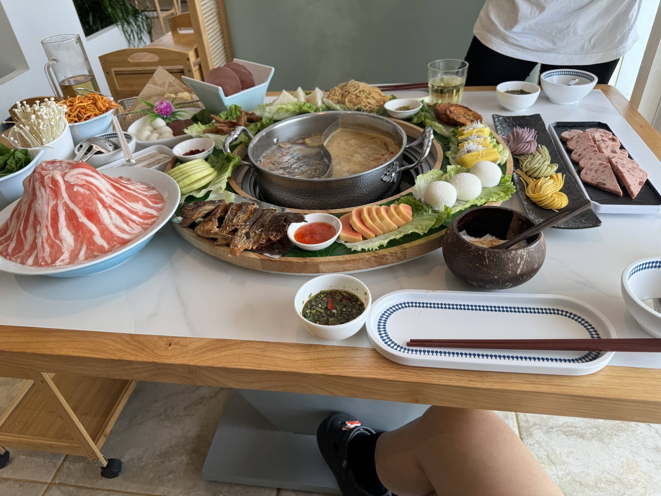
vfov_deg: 56.8
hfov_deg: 71.6
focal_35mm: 24
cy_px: 248
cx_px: 330
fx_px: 458
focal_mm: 6.76
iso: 64
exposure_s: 1/232
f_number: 1.78
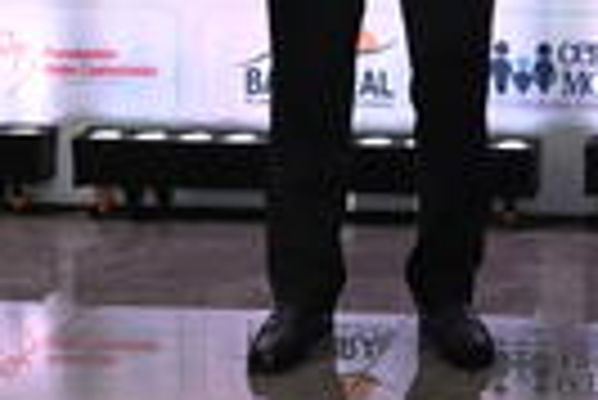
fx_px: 1995
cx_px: 796
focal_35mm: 120
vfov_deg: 11.2
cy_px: -119
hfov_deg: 16.1
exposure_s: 1/100
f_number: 5.6
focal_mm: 32
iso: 500
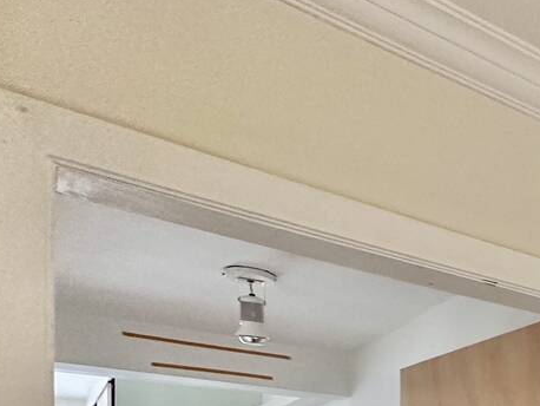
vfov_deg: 27.7
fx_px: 687
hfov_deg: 29.5
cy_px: 518
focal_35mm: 44
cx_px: 777
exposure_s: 1/120
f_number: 2.2
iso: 320
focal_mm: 2.22
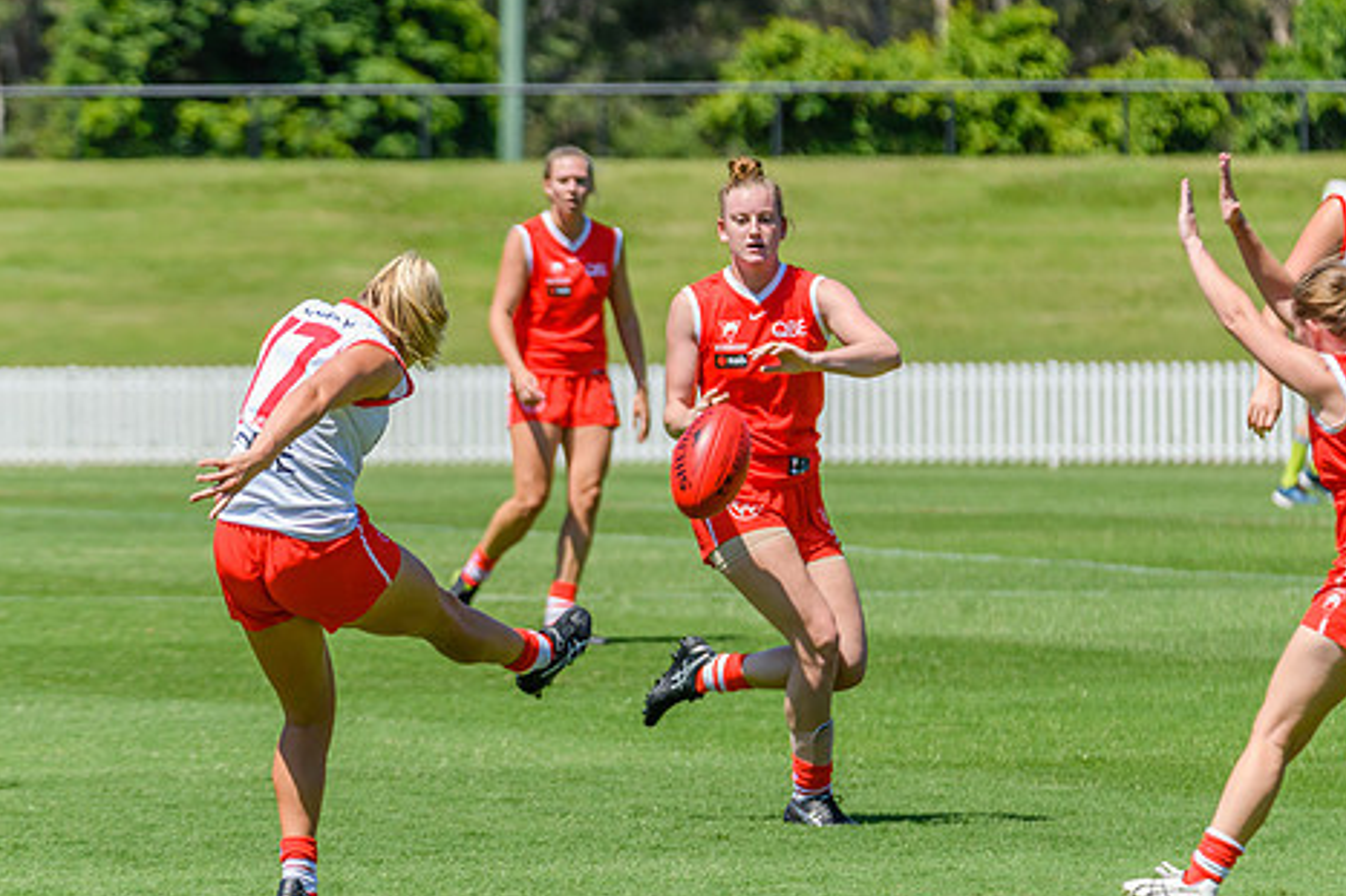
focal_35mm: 391
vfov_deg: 3.5
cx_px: 689
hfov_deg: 5.3
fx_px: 14613
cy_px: 521
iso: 800
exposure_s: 1/2000
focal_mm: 300
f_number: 9
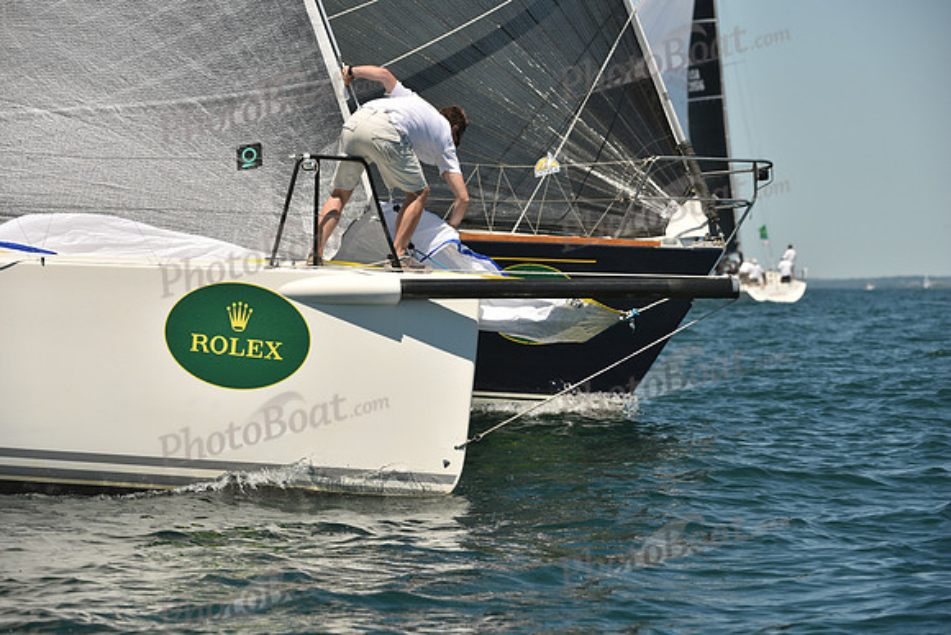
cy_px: 318
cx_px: 476
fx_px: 5284
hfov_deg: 10.3
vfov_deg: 6.9
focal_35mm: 200
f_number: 7.1
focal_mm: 200
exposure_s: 1/1250
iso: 250
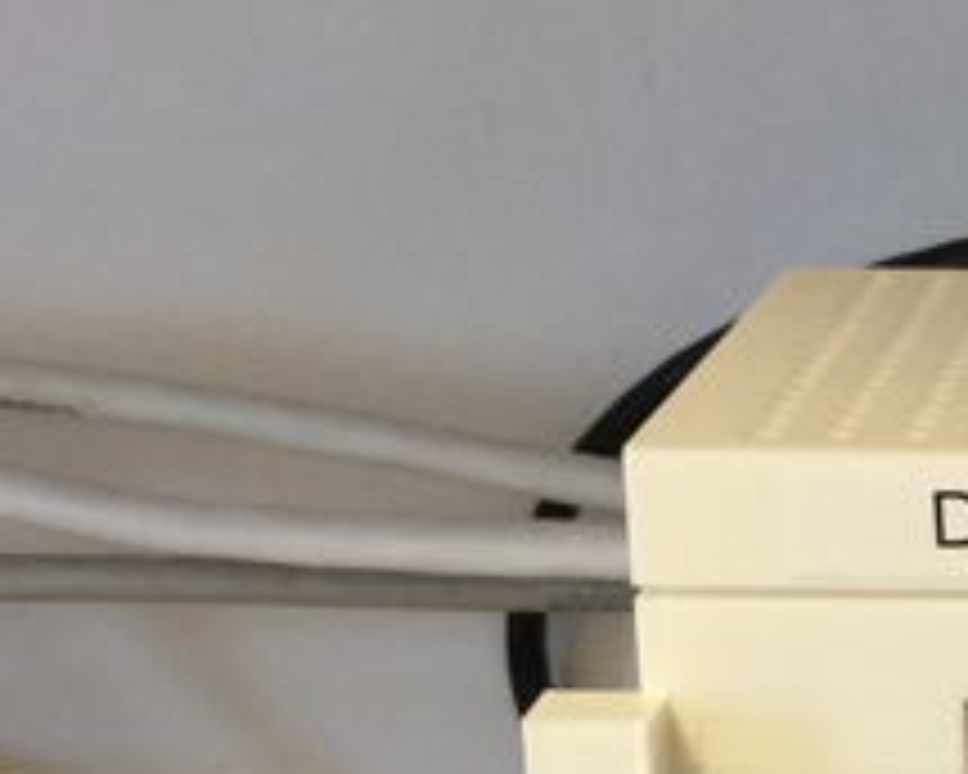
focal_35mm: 135
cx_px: 1621
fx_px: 3868
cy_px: 1296
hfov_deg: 13.2
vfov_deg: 10.8
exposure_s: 1/17
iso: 80
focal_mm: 4.15
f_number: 2.2
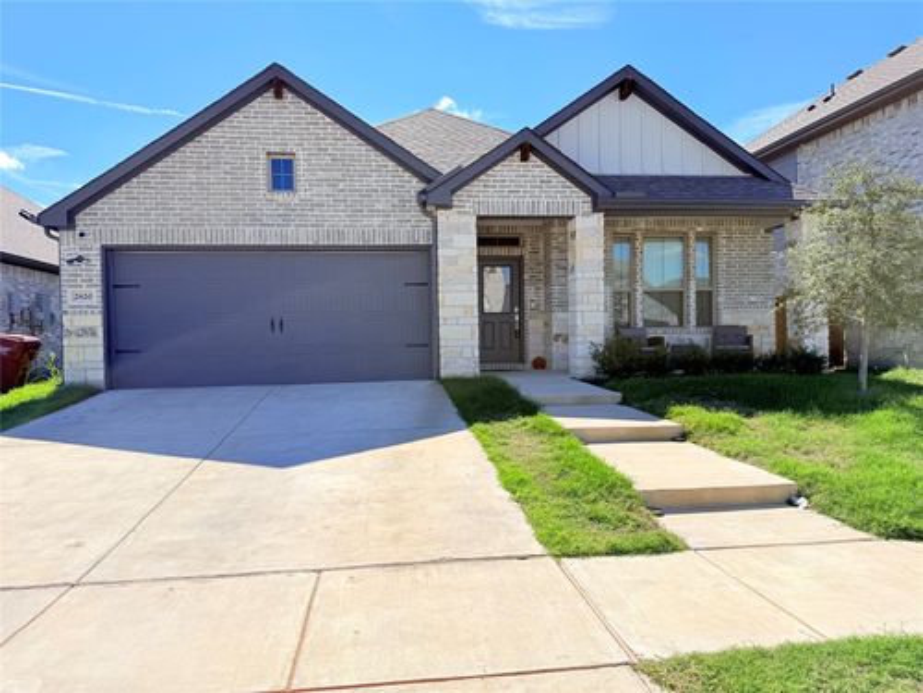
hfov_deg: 71.6
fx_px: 640
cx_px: 462
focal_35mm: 24
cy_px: 346
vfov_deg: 56.8
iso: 80
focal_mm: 6.76
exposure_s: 1/7353
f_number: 1.78
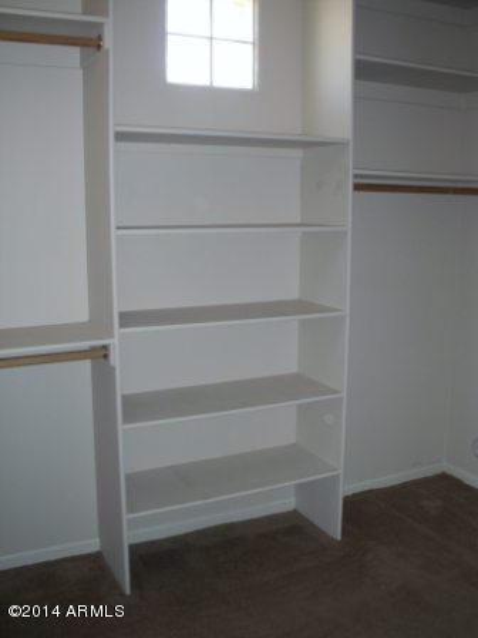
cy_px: 319
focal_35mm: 38
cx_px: 239
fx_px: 700
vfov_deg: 49.0
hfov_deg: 37.7
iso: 200
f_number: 2.9
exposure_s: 1/60
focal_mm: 6.3
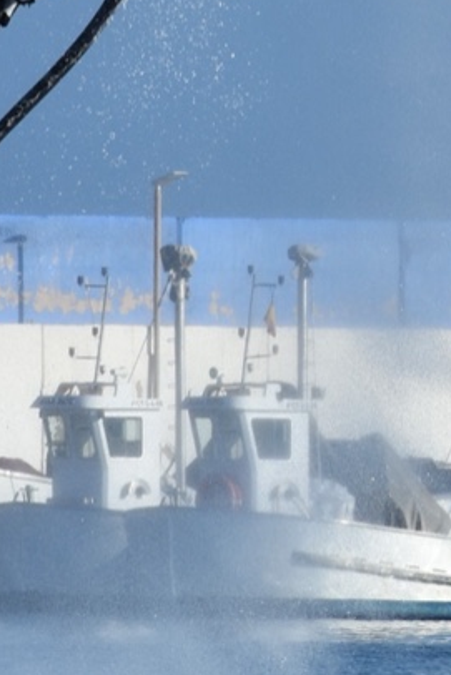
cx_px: 155
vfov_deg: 1.8
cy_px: 67
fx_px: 21065
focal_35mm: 1122
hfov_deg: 1.2
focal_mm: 190
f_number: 8
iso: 140
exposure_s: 1/1000
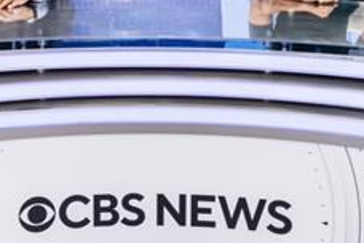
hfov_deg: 26.3
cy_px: -12
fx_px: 778
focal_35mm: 77
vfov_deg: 17.2
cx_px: 150
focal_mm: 27
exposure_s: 1/125
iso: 1000
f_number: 6.3
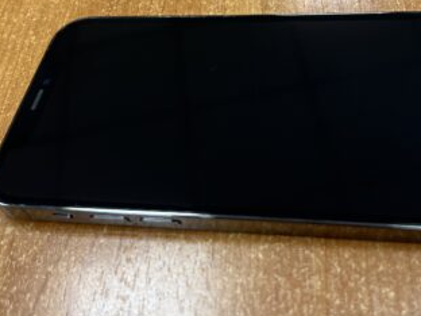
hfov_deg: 37.9
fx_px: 608
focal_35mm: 50
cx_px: 266
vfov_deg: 28.6
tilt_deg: -47.1
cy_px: 74
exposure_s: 1/100
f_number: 1.5
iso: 100
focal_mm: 5.7
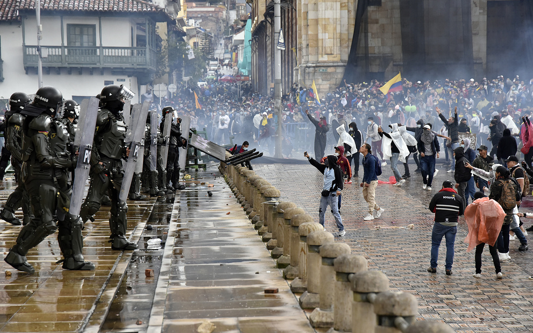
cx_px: 268
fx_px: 1569
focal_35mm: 108
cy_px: 176
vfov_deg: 12.1
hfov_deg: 19.3
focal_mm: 105
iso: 2500
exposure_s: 1/640
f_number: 7.1
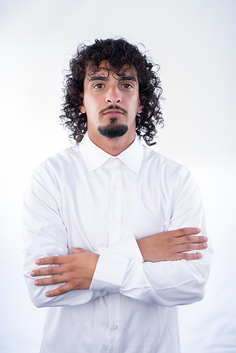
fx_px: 639
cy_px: 176
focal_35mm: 65
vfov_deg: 31.0
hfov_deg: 20.9
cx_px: 118
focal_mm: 65
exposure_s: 1/200
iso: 100
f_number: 8
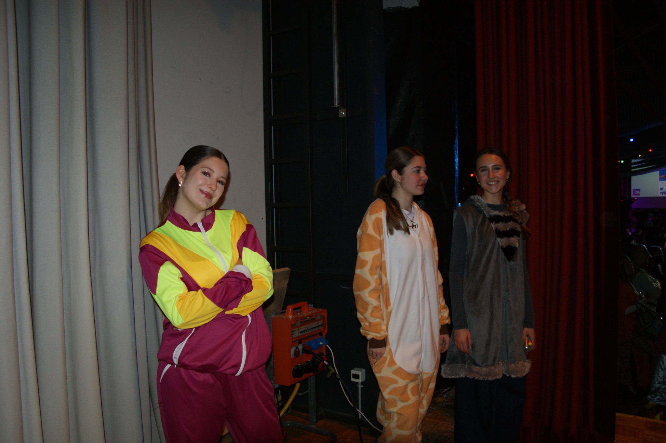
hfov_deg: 67.4
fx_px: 499
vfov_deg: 47.9
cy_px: 222
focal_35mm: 27
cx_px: 333
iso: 400
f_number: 5.6
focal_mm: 18
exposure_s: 1/60
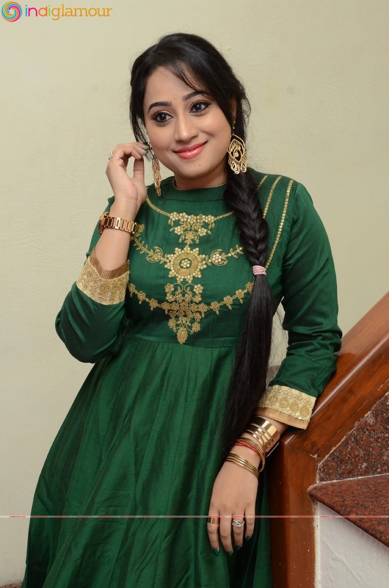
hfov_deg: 20.1
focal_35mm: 68
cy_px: 294
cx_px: 194
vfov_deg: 29.9
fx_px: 1099
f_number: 7.1
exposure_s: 1/125
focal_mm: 45
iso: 1600
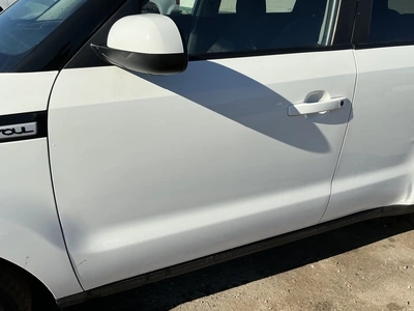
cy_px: 156
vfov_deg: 49.7
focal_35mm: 28
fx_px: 335
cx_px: 207
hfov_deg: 63.4
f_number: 1.8
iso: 25
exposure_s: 1/2801
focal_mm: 3
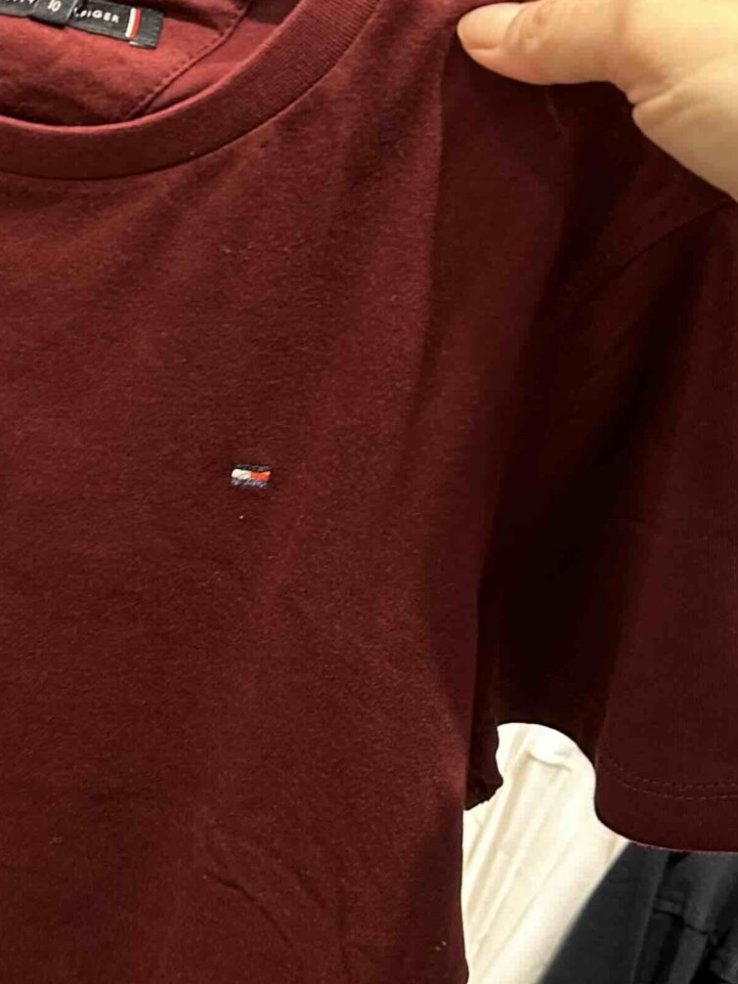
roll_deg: -4.3
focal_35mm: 61
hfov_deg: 22.7
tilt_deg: -28.0
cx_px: -62
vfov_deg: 31.4
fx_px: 1734
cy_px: 316
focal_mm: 6.86
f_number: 1.78
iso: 320
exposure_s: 1/50
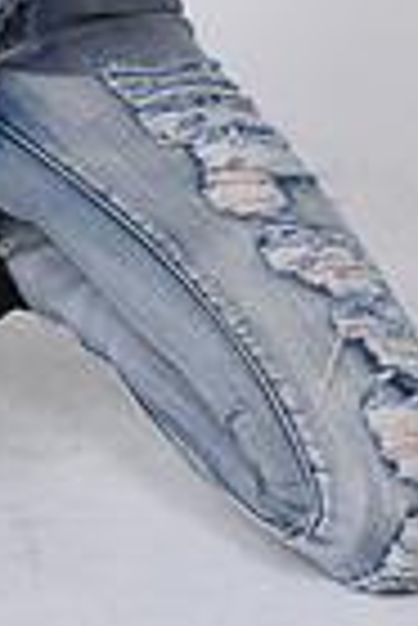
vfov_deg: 9.6
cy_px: -302
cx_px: -56
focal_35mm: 209
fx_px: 3631
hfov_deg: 6.6
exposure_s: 1/125
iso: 160
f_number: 9
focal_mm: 50
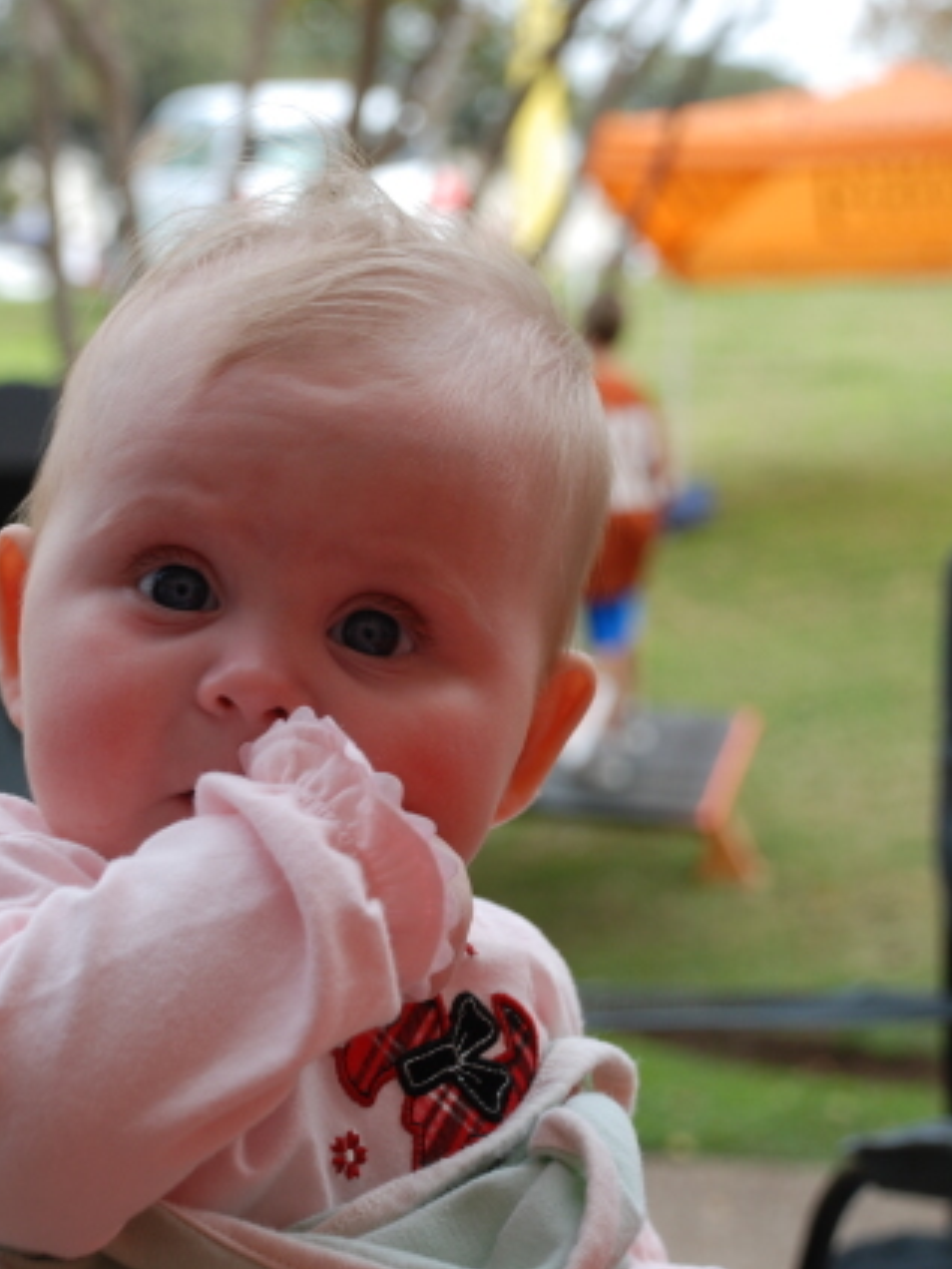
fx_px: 3997
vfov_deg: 18.0
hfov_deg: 13.6
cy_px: 637
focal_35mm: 109
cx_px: 299
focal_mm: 50
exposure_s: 1/125
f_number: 5.6
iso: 160
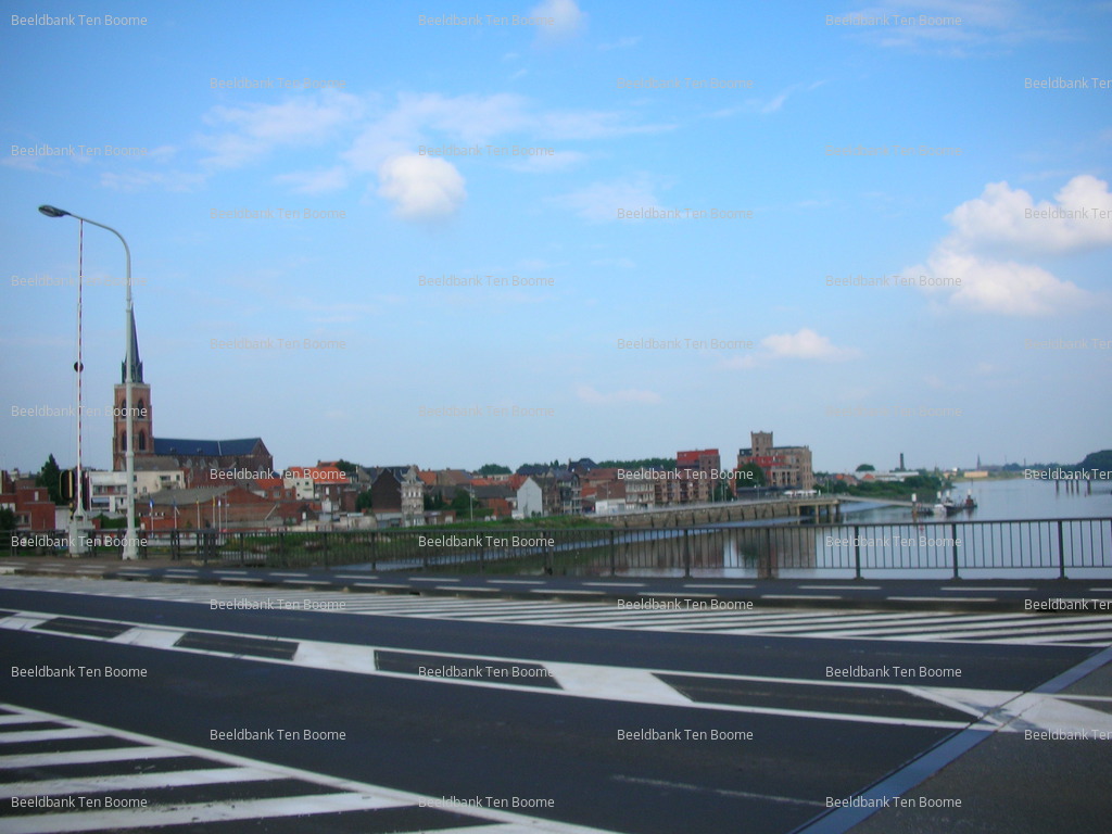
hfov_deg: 52.6
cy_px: 417
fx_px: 1124
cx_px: 556
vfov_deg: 40.7
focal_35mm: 35
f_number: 8.5
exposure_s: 1/68.2
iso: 50
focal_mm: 5.8
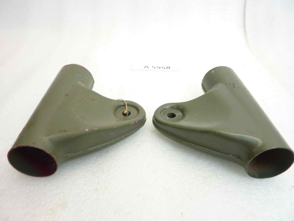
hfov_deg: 69.4
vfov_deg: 54.9
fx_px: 212
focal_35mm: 25
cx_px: 147
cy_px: 110
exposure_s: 1/15
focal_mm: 4.1
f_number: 3.3
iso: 80
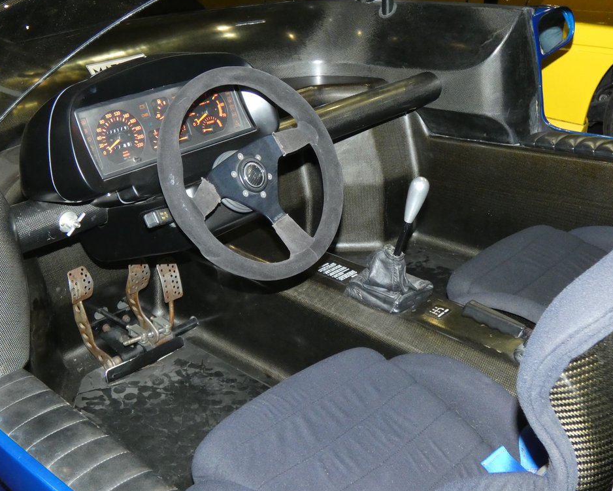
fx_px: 889
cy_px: 244
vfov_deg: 30.9
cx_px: 318
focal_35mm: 49
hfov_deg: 38.0
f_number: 3.8
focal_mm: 8.2
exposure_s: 1/320
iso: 800
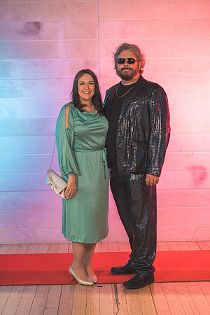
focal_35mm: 70
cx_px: 105
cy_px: 158
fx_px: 612
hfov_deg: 19.5
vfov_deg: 28.8
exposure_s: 1/250
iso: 100
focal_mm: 70
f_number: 5
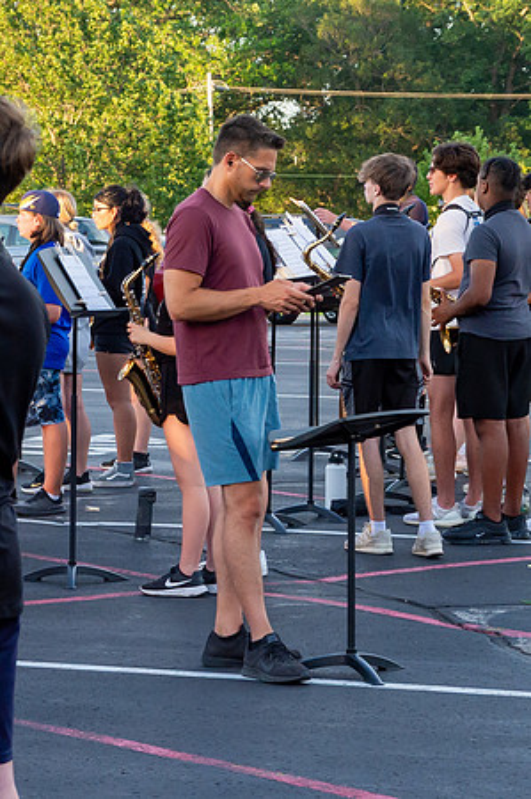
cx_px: 242
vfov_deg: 13.1
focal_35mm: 156
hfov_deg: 8.8
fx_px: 3463
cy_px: 229
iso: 1250
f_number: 9
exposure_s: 1/400
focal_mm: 70
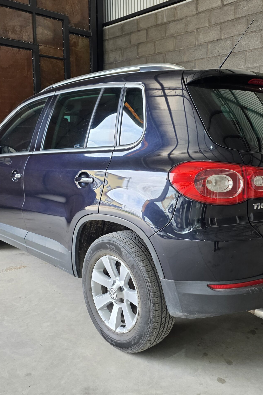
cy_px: 197
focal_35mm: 32
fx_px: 351
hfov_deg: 41.0
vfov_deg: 58.7
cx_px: 153
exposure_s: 1/180
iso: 160
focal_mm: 6.3
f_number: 1.7
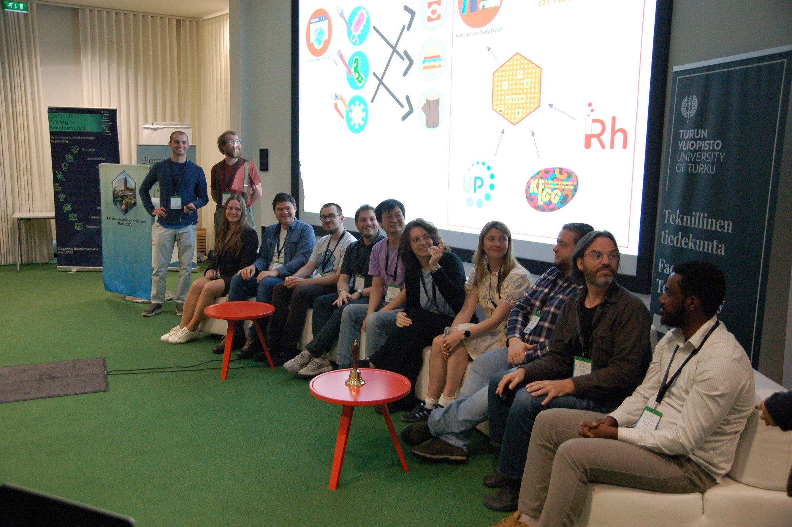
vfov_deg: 43.5
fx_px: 659
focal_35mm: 30
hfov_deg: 62.0
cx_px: 396
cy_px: 264
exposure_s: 1/125
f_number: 3.2
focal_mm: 20
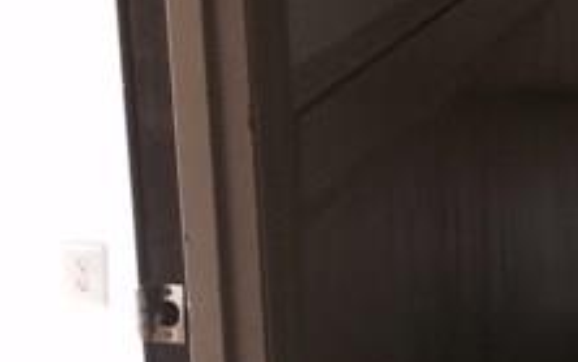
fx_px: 2238
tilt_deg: -12.1
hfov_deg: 13.6
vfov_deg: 9.2
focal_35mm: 142
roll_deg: -3.5
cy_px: 229
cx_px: 935
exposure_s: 1/30
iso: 50
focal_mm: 4.15
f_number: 2.2
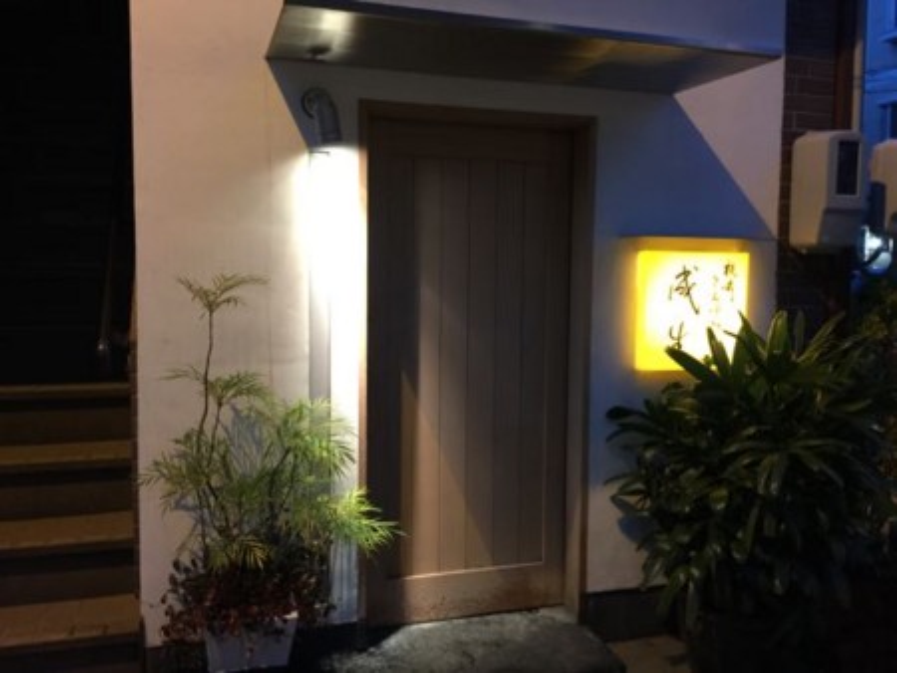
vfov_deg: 48.3
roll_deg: -0.2
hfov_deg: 61.6
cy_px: 336
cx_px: 448
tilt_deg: -3.5
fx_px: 752
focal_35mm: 29
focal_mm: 4.15
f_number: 2.2
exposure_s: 1/10
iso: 100
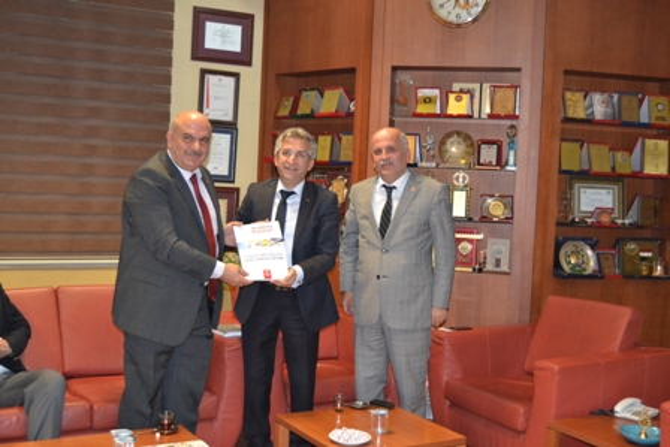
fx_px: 838
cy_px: 224
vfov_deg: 29.9
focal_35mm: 45
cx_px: 335
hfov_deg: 43.6
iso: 3200
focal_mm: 30
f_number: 4.2
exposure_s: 1/60
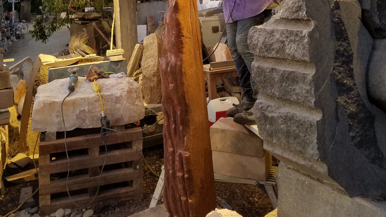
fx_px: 389
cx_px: 193
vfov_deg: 29.4
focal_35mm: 38
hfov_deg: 52.8
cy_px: 6
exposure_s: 1/30
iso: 160
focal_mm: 4.2
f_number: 1.7
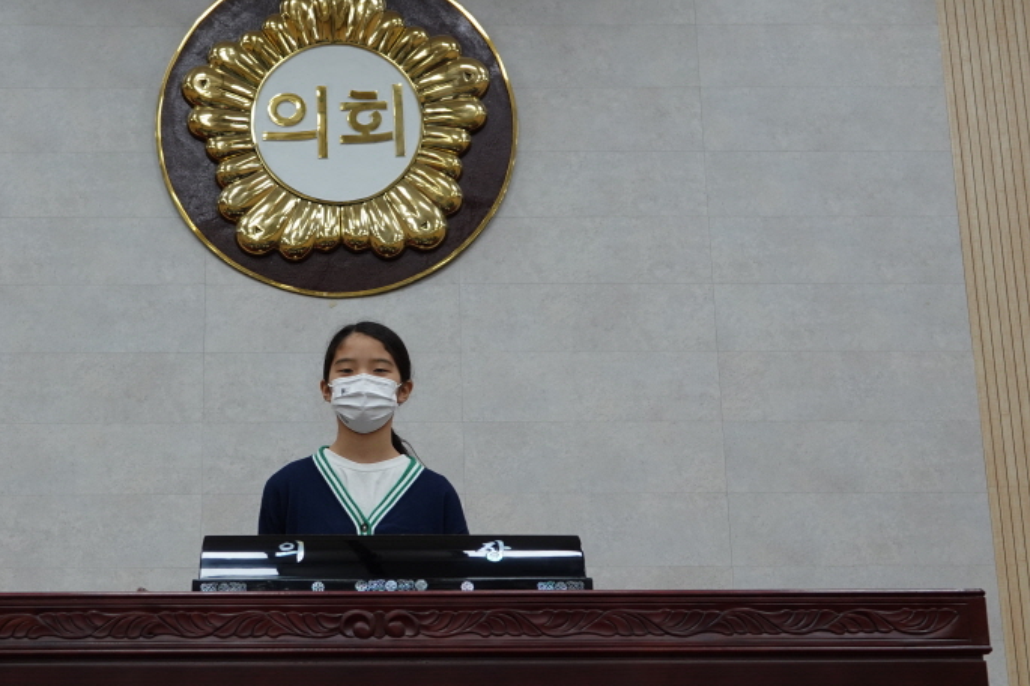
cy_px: 355
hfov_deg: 36.5
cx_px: 331
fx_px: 1544
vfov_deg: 25.0
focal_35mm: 54
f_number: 3.2
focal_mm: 13.7
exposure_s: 1/40
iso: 125
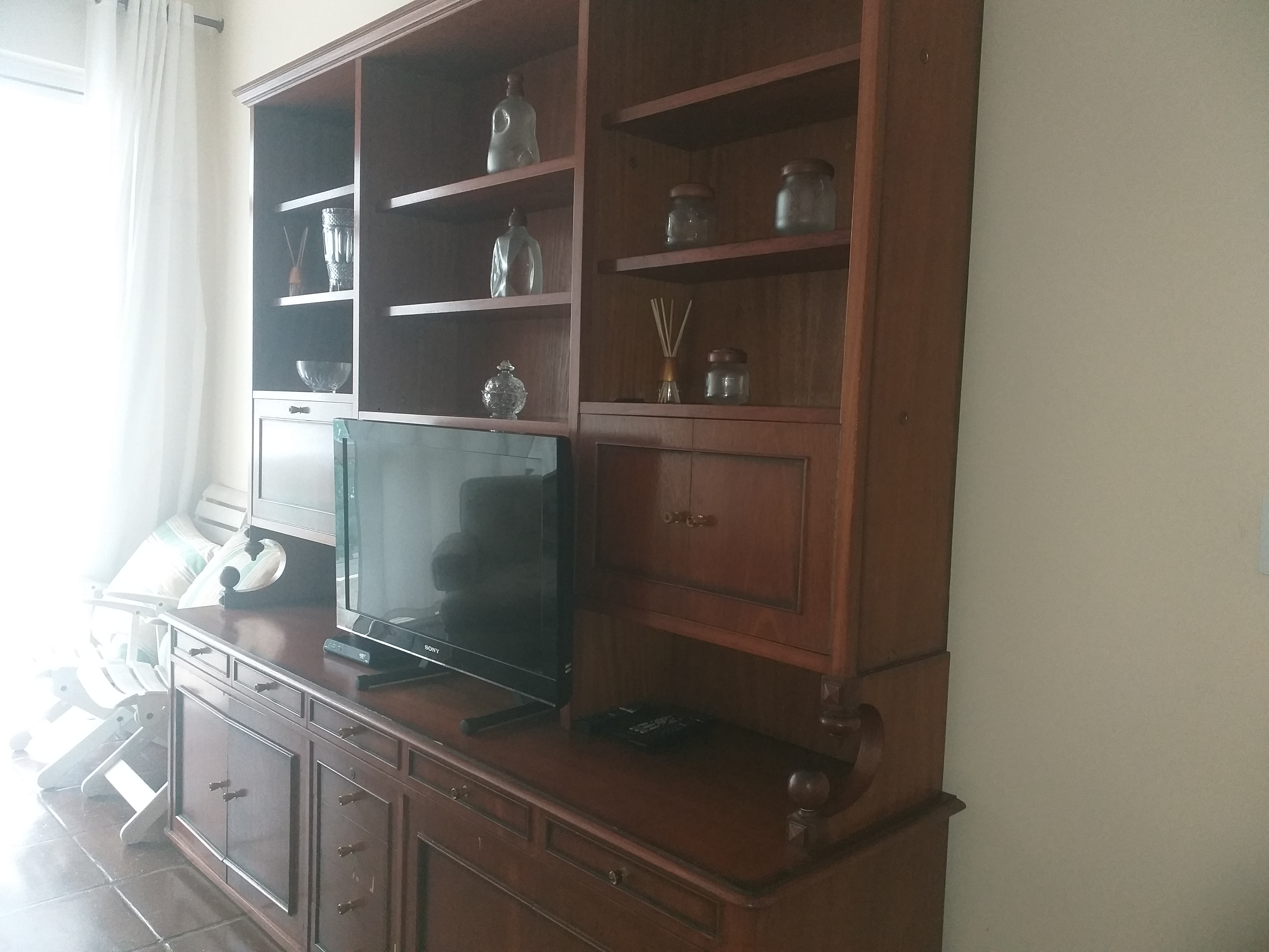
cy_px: 476
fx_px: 953
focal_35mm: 26
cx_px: 634
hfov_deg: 67.3
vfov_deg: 53.1
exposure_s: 1/60
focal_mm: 3.93
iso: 160
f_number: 1.7
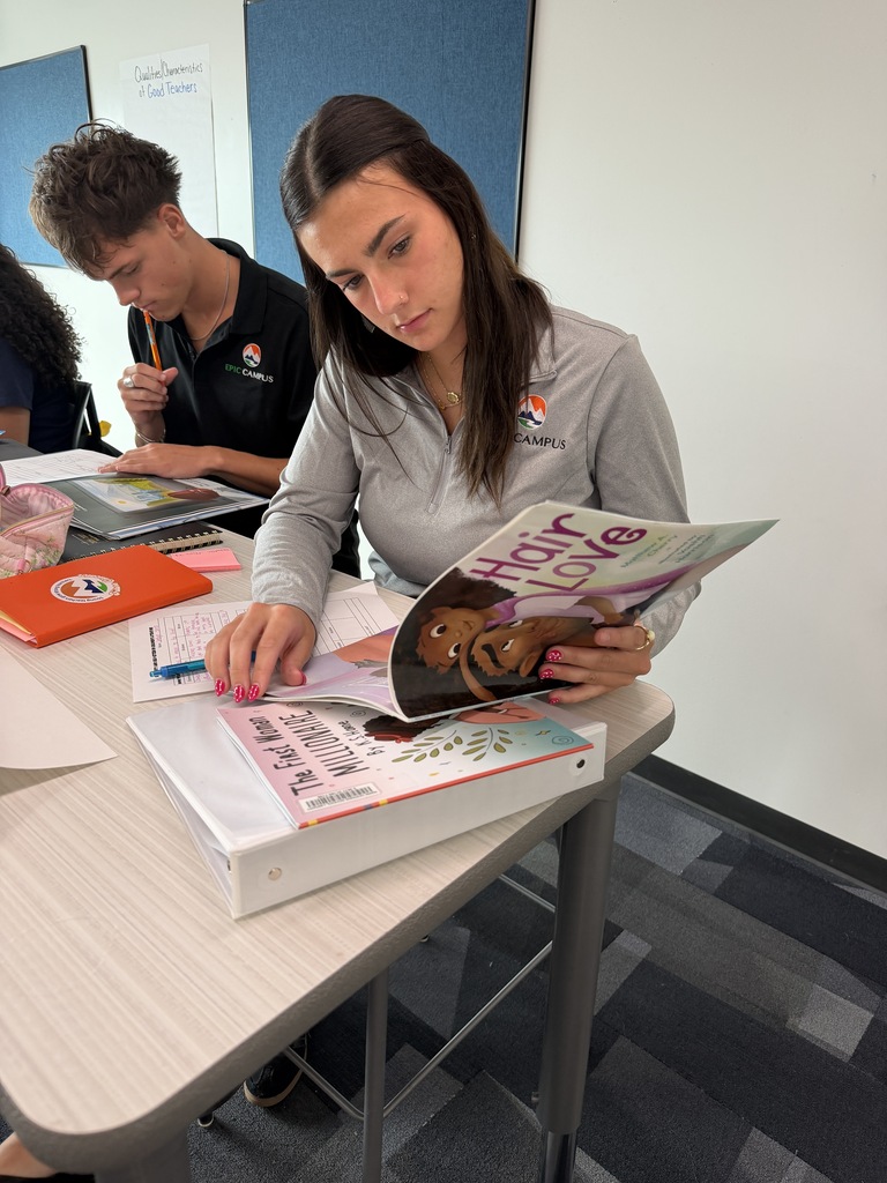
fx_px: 820
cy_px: 592
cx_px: 444
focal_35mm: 24
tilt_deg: -23.0
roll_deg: -2.7
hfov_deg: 56.8
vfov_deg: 71.6
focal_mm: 6.76
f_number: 1.78
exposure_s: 1/75
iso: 160
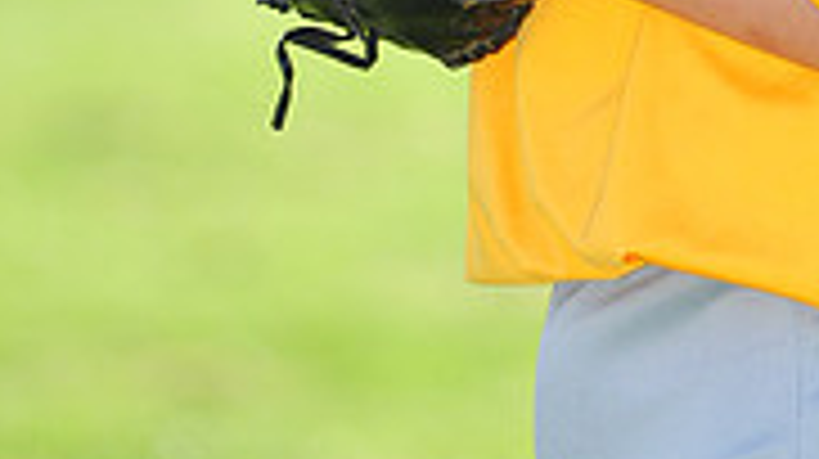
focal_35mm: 668
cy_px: -472
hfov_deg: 3.2
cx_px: 612
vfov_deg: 1.8
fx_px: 14494
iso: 400
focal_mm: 200
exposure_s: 1/1250
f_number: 4.5
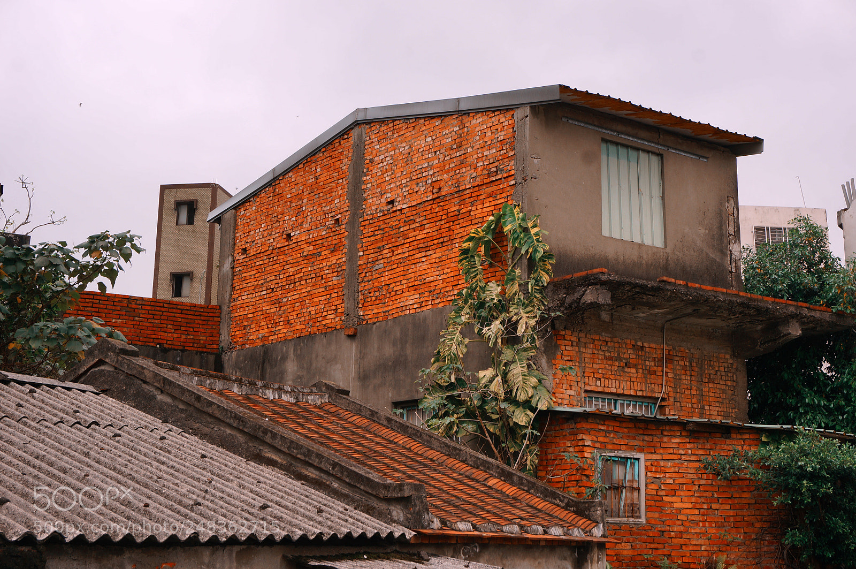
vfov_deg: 29.8
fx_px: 1069
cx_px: 428
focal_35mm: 45
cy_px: 284
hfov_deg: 43.6
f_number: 9
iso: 100
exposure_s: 1/80
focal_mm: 30
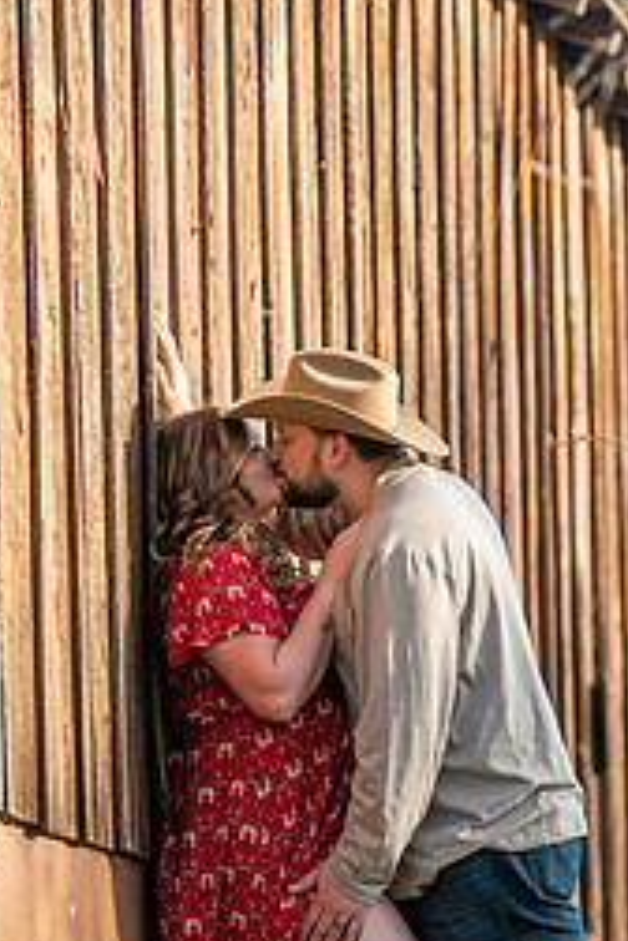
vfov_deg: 8.9
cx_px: 325
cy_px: 463
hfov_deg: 5.9
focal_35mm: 232
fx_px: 6070
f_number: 2.8
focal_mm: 130
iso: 50
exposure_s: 1/250
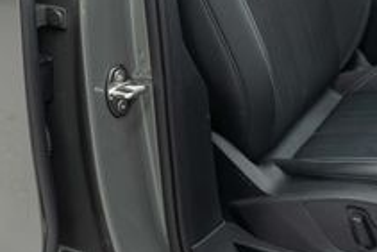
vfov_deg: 15.6
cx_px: 354
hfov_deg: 23.2
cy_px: -29
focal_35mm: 85
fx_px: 891
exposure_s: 1/40
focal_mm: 28
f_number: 3.2
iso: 640
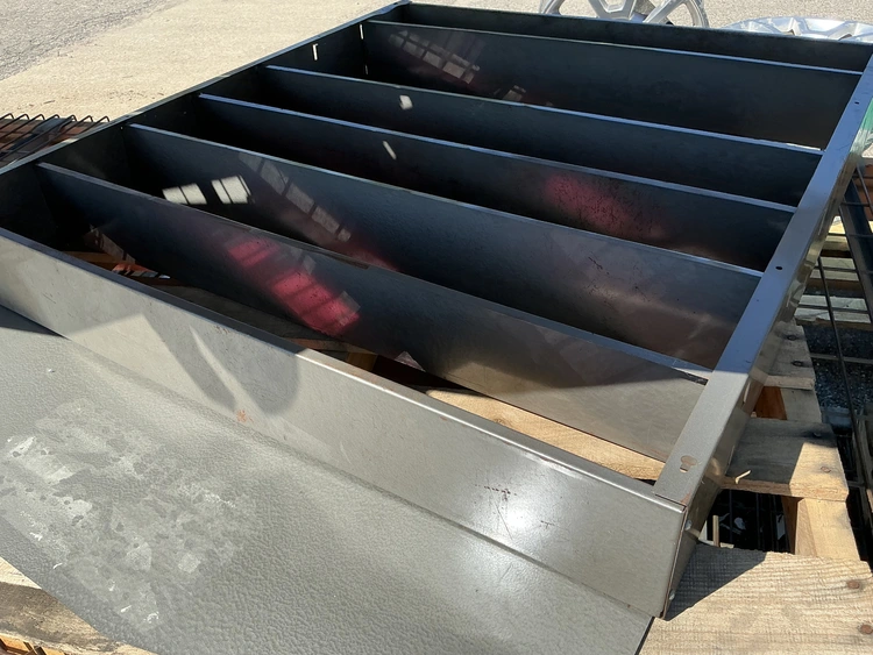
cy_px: 328
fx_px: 706
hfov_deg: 63.4
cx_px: 436
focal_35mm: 28
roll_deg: +7.0
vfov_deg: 49.8
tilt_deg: -34.4
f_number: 1.8
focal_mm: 3
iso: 25
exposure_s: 1/1076
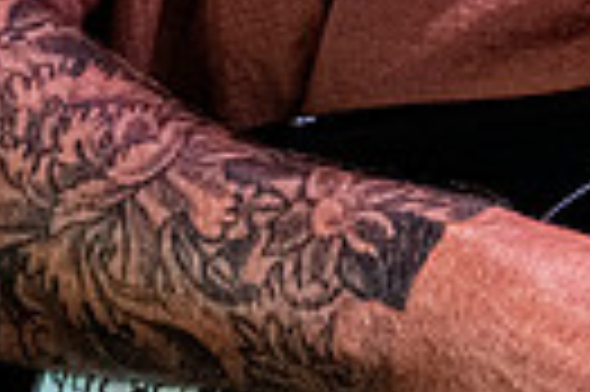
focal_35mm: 618
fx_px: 10116
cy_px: 77
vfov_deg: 2.2
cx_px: 1243
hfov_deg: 3.3
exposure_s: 1/640
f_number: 3.5
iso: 2500
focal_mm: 140
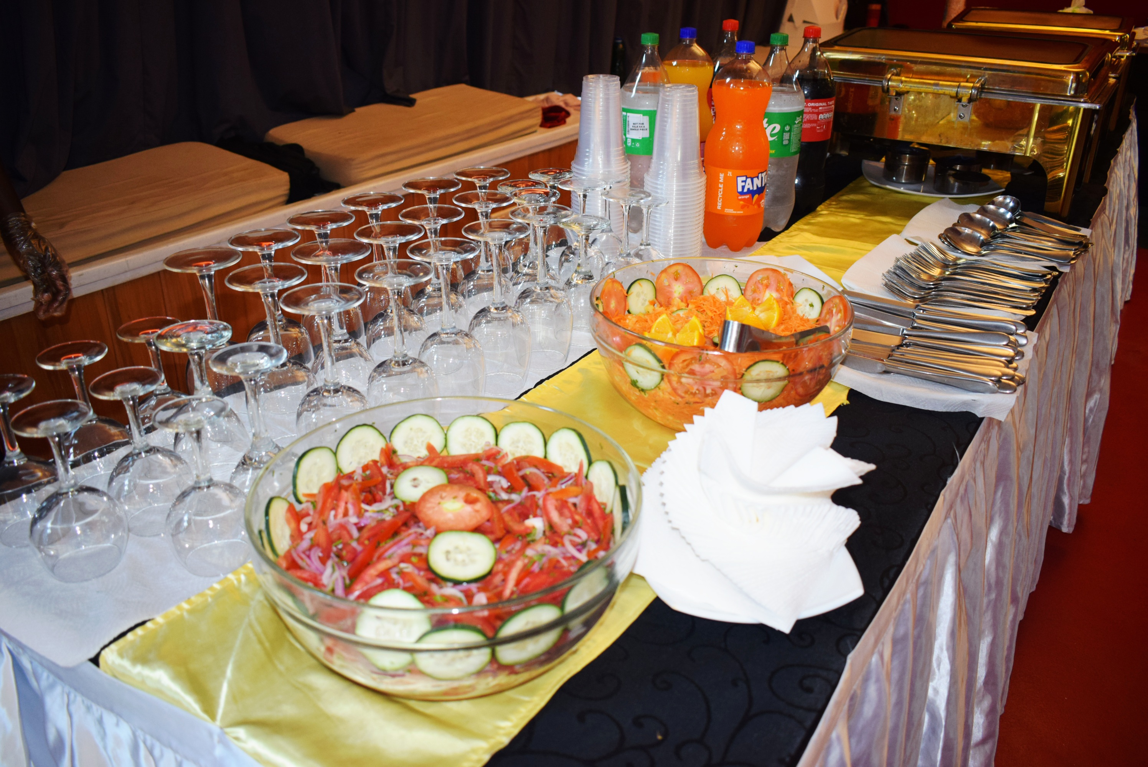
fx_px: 957
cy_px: 384
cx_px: 574
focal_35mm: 30
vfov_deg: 43.7
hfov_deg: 61.9
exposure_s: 1/80
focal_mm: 20
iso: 800
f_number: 4.5
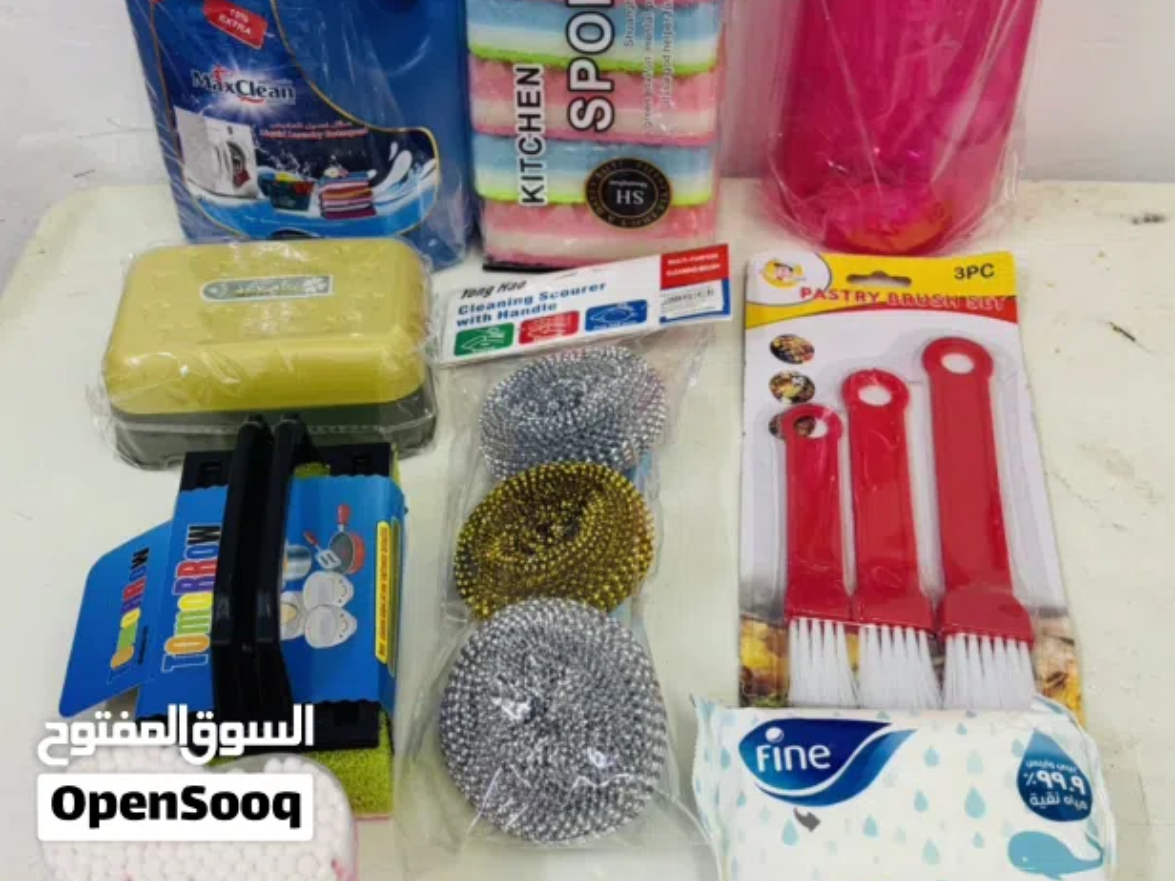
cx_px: 601
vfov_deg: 51.3
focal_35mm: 27
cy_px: 429
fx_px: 916
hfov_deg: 65.3
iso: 125
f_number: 1.6
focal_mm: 5.96
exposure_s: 1/50
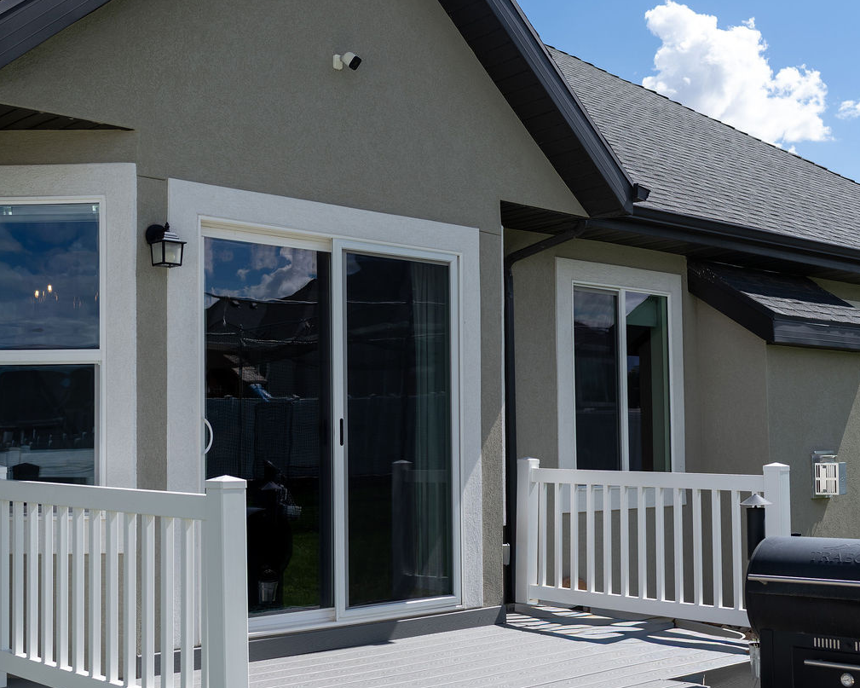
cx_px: 428
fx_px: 1273
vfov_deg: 30.2
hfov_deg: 37.3
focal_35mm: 50
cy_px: 392
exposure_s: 1/1000
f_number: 4.5
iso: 125
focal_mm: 35
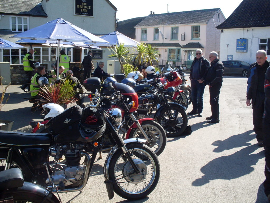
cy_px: 102
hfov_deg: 49.0
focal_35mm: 38
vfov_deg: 37.7
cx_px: 135
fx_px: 296
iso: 80
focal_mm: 6.3
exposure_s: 1/90
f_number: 8.4
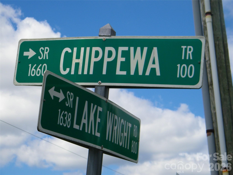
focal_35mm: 85
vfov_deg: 17.4
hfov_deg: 23.0
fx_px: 572
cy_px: 88
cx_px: 116
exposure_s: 1/640
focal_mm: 15.1
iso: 80
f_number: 4.5
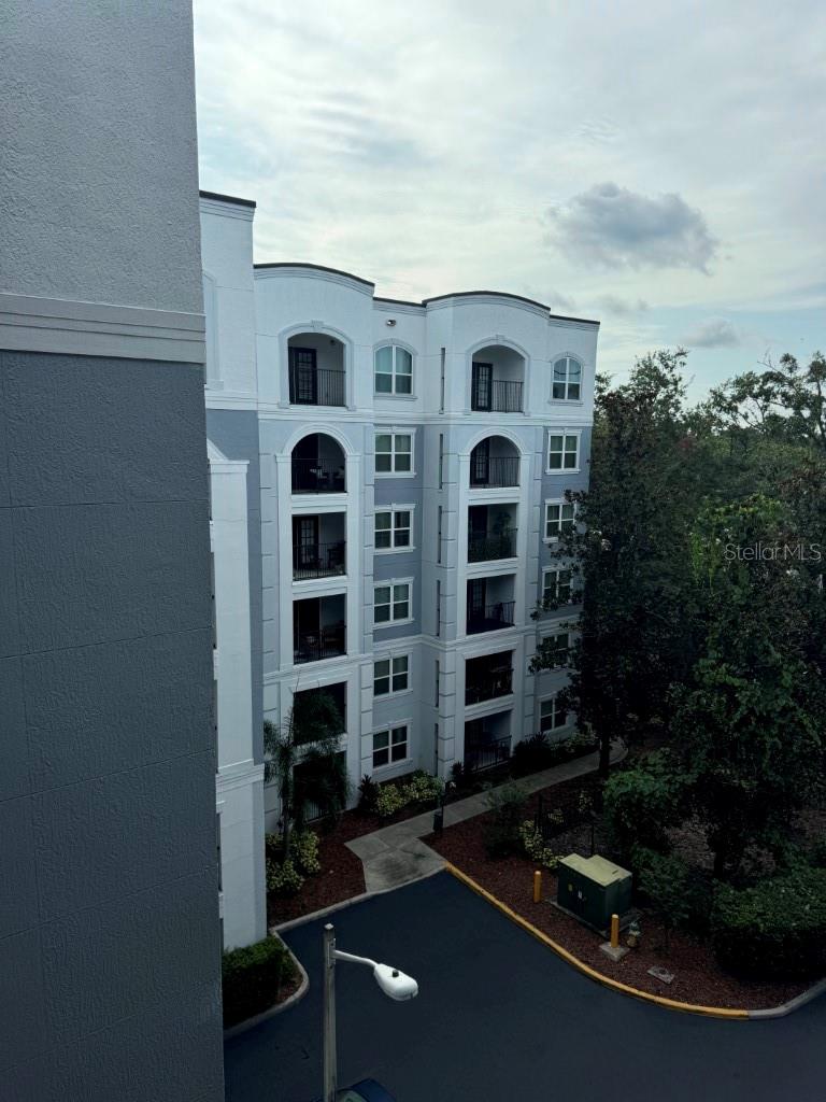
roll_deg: -0.2
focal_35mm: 24
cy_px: 551
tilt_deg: -8.2
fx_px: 764
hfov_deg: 56.8
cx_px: 413
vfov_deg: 71.6
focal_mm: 6.76
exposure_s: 1/5348
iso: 80
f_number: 1.78
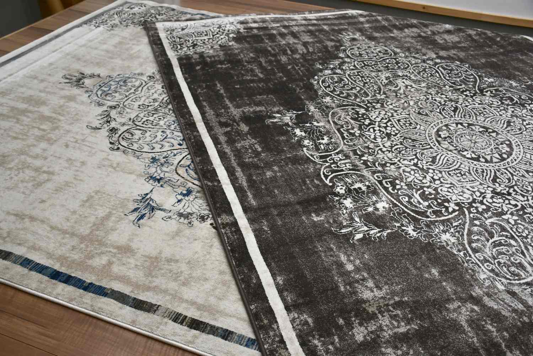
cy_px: 178
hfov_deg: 55.8
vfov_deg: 38.9
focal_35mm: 34
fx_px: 503
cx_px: 266
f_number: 3.8
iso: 450
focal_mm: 23
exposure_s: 1/250
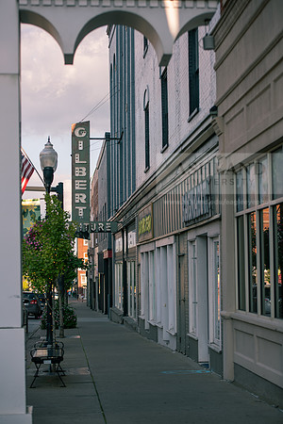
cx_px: 142
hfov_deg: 19.5
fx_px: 825
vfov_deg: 28.8
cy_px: 212
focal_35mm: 70
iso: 64
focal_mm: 70
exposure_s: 1/500
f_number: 3.2
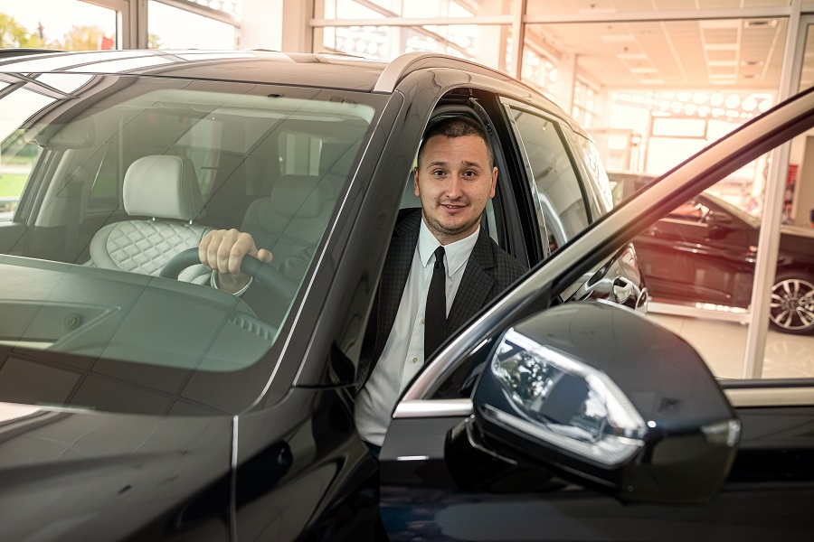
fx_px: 791
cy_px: 271
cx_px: 407
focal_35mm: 35
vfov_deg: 37.9
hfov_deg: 54.4
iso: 400
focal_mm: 35
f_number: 4
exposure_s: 1/160
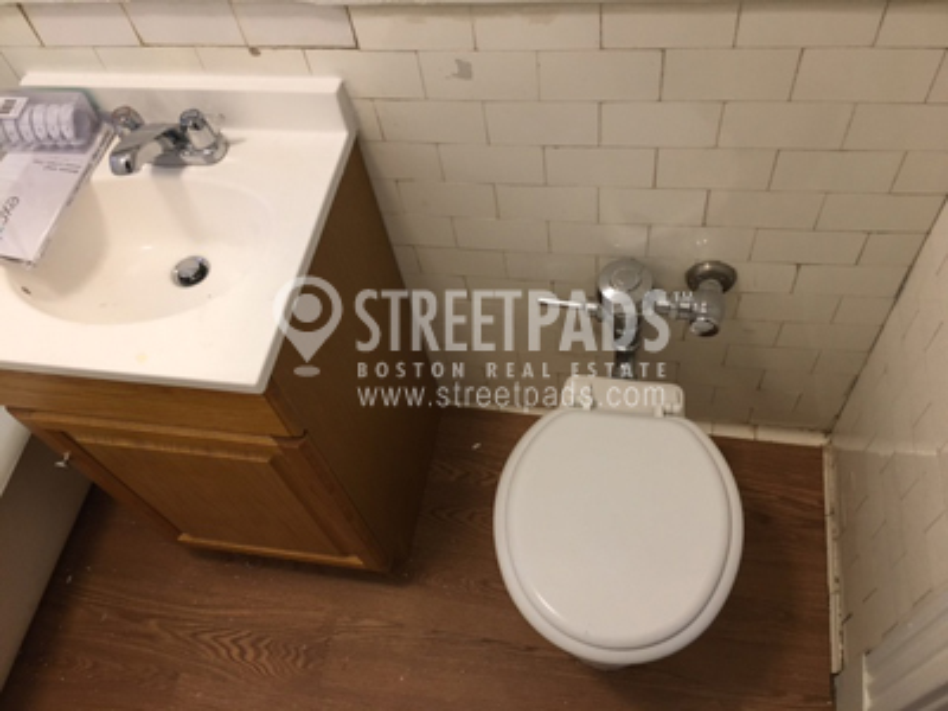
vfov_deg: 48.2
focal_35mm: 29
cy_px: 356
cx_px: 474
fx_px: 794
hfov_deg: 61.7
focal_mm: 4.15
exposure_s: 1/30
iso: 100
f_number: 2.2
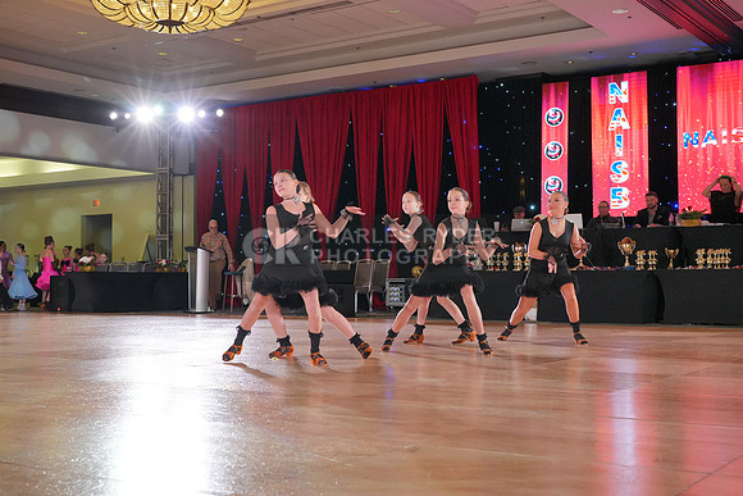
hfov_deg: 43.6
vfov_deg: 29.9
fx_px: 929
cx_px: 372
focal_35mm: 45
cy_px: 248
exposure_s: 1/400
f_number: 5.6
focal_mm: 45
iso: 5000
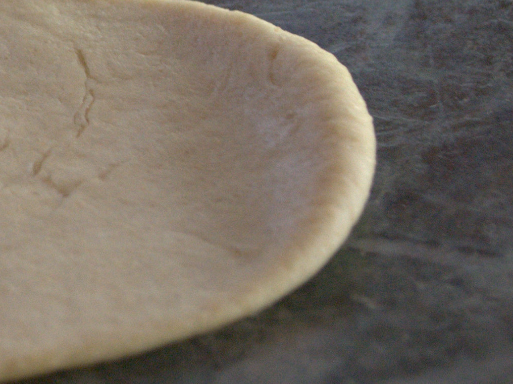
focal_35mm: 255
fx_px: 3779
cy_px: 155
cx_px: -435
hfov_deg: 7.5
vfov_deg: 5.8
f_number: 5.3
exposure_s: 1/30
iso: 1000
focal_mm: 46
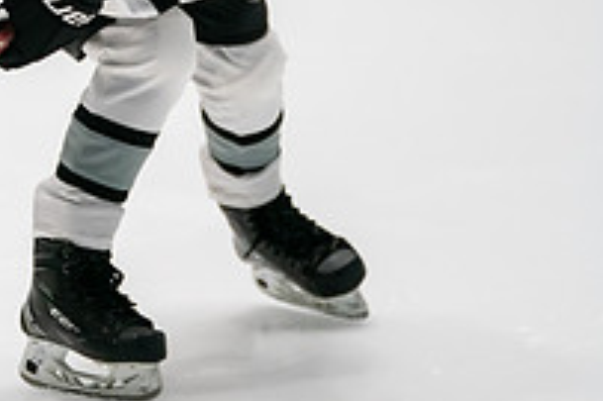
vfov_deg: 2.4
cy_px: -1
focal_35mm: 563
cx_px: -169
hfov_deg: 3.7
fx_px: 9422
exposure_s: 1/1600
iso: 3200
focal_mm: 197
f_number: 3.2
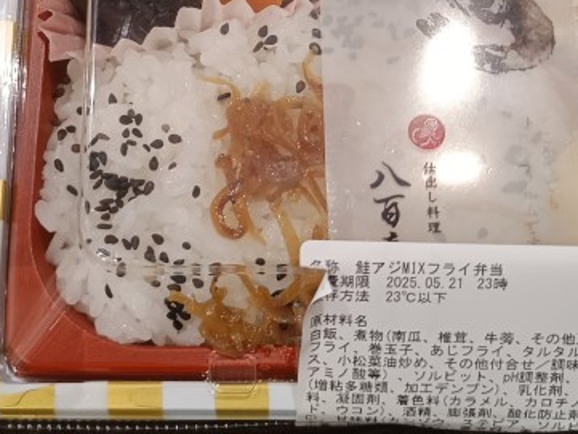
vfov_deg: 21.1
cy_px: 26
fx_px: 1136
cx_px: 181
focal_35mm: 68
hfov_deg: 28.3
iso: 1293
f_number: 1.65
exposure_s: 1/33.3
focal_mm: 6.14
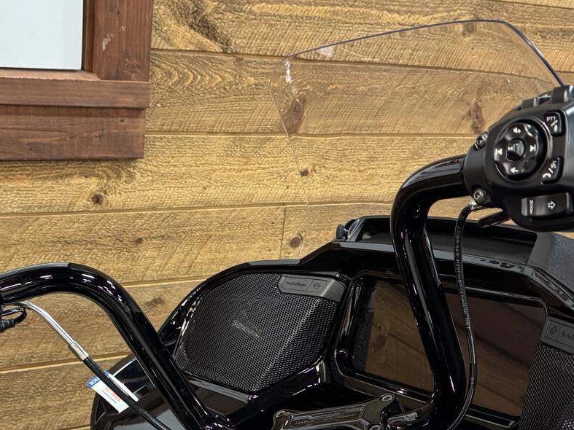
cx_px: 284
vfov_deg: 23.6
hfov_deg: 31.7
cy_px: 347
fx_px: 1011
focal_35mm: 61
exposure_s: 1/60
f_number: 1.78
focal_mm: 6.76
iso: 500
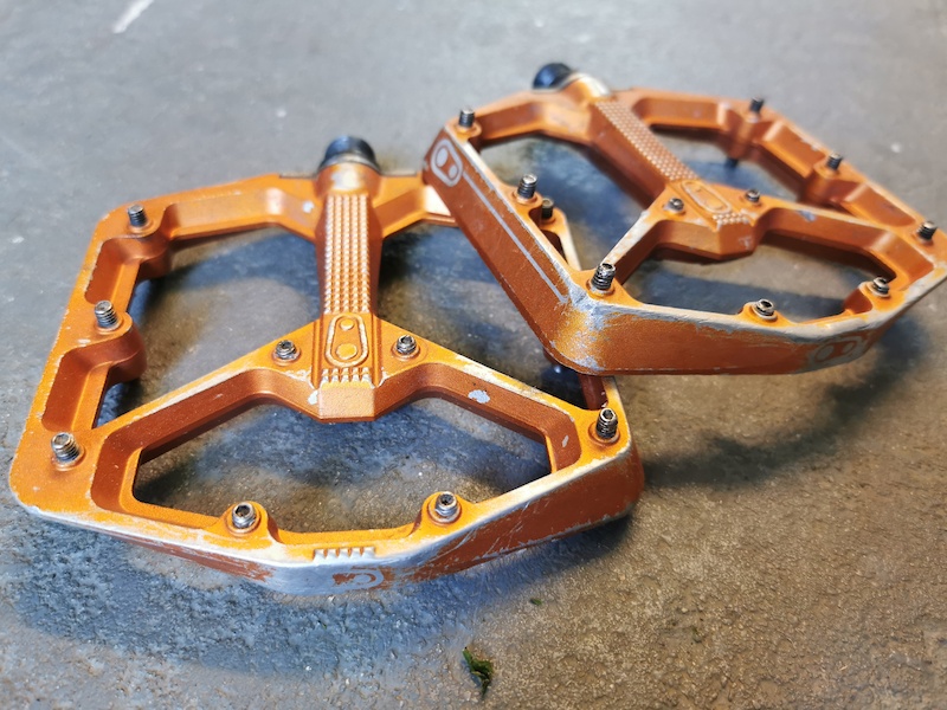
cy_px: 355
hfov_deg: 65.3
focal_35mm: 27
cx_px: 474
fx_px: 739
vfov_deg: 51.4
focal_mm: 5.56
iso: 160
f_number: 1.6
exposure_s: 1/50
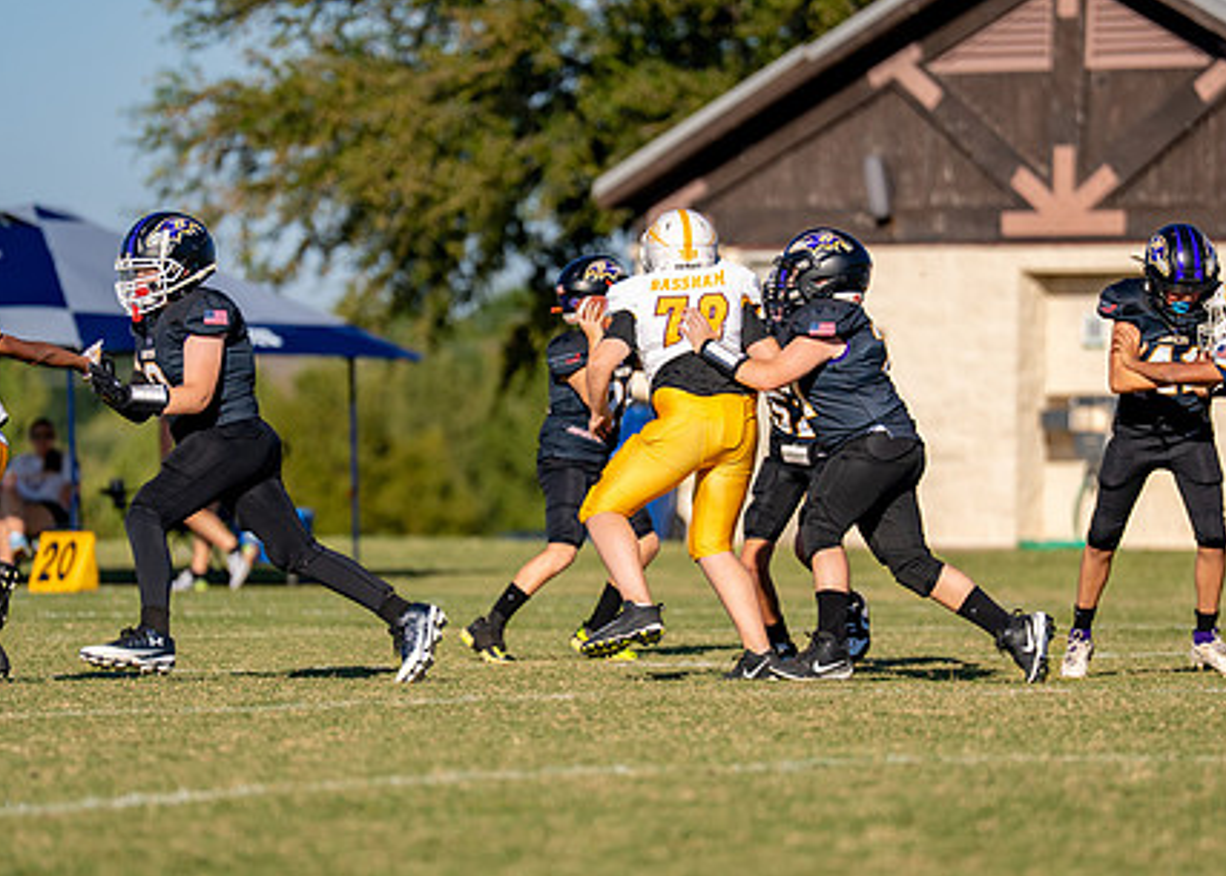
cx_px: 576
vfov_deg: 4.5
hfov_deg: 6.2
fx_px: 11247
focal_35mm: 323
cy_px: 426
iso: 160
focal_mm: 200
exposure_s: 1/4000
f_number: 2.8
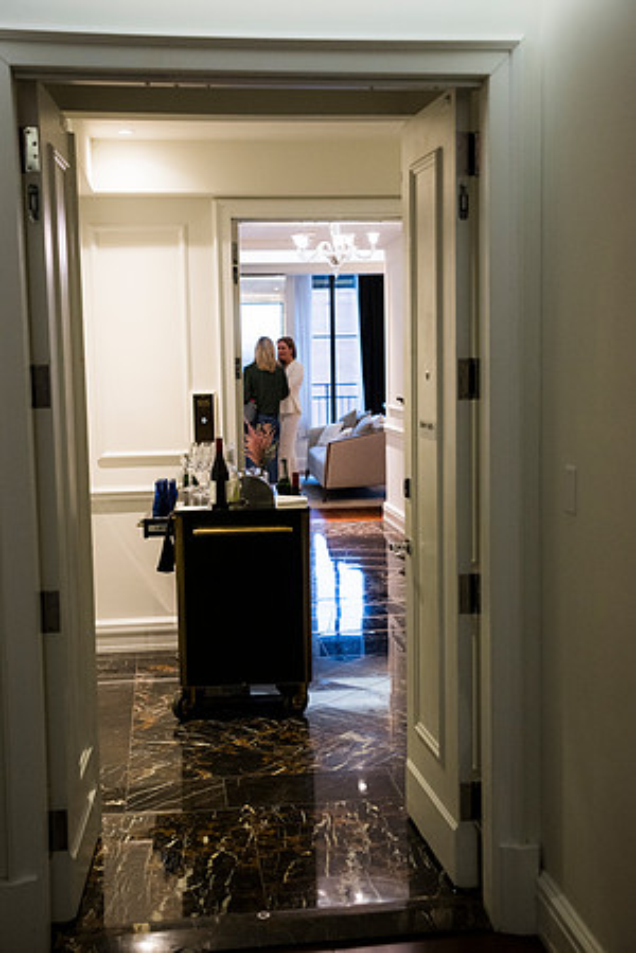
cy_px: 476
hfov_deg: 31.9
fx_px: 1113
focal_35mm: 42
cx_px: 318
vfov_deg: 46.4
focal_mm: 42
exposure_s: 1/125
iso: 2000
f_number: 3.2
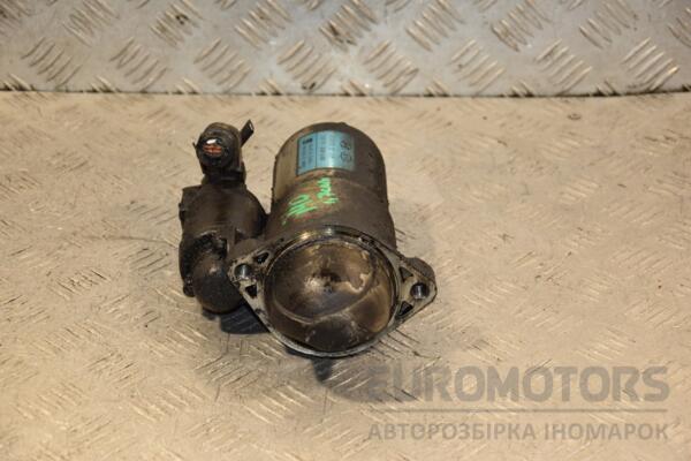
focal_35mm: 99
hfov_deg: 20.6
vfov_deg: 13.8
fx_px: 1900
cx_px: 346
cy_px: 230
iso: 800
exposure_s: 1/160
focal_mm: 66
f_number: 5.3
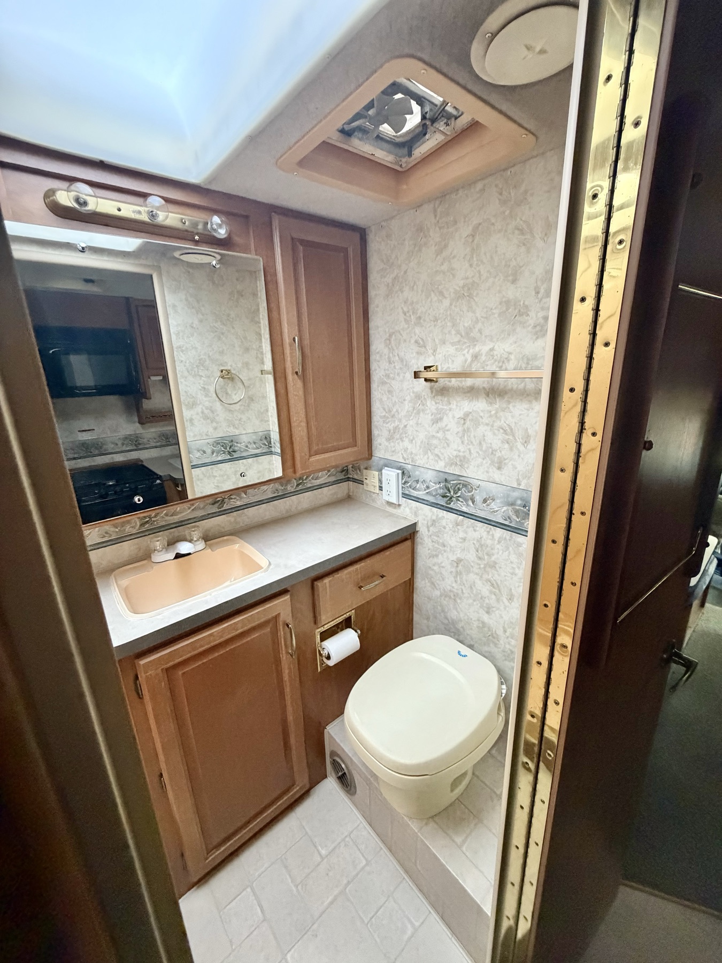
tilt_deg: -17.3
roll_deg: -1.0
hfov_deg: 85.7
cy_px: 482
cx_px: 361
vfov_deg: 102.1
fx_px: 389
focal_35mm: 14
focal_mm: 2.22
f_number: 2.2
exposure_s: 1/60
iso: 640
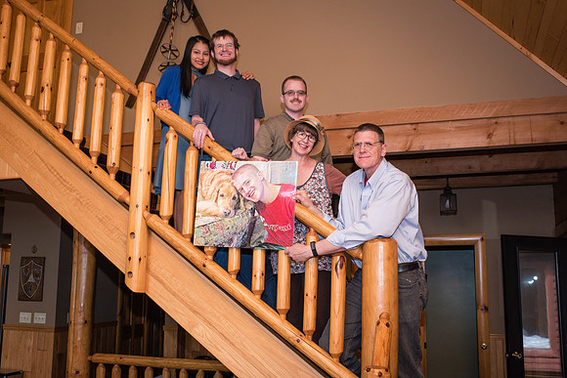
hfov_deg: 54.4
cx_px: 284
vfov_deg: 37.9
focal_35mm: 35
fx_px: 551
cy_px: 189
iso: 1000
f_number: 8
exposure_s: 1/200
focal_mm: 35
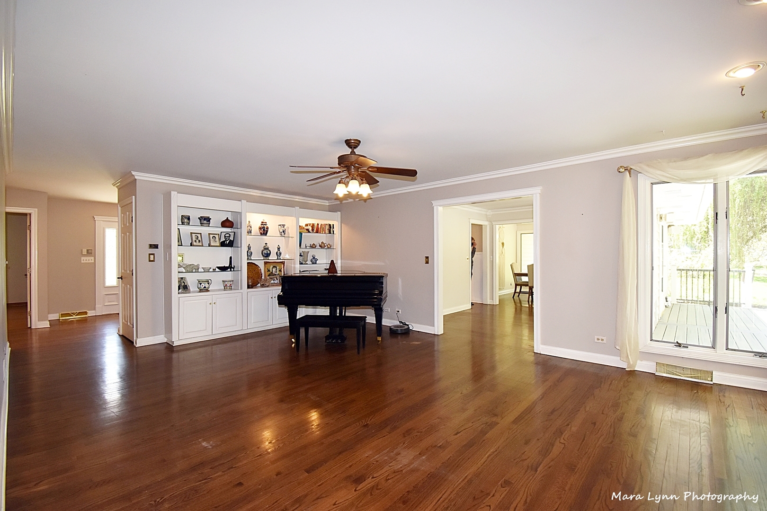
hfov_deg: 100.4
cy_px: 256
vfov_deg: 77.3
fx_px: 320
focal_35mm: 15
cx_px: 384
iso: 720
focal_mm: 10
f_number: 5.6
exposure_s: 1/125
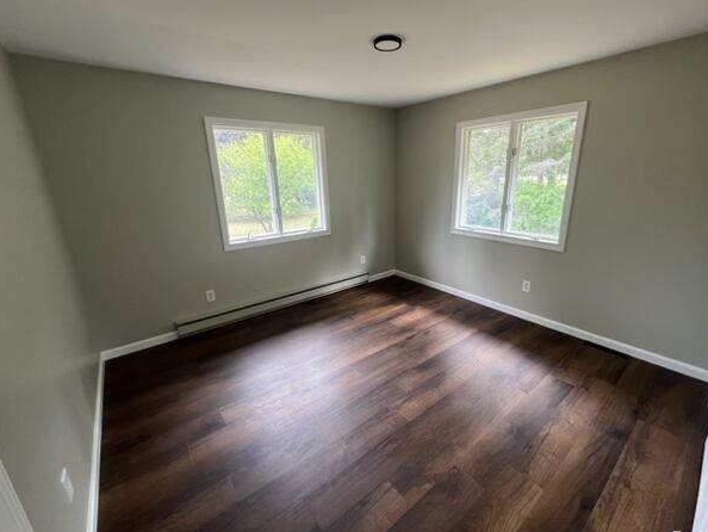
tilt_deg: -16.6
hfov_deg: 102.0
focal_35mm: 14
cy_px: 262
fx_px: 286
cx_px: 368
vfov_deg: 85.7
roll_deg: +1.3
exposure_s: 1/99
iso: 100
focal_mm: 1.57
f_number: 1.8
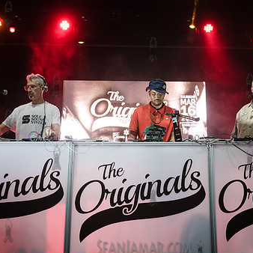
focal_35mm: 56
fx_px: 463
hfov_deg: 30.5
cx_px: 153
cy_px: 121
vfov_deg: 30.6
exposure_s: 1/500
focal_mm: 38
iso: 3200
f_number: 4
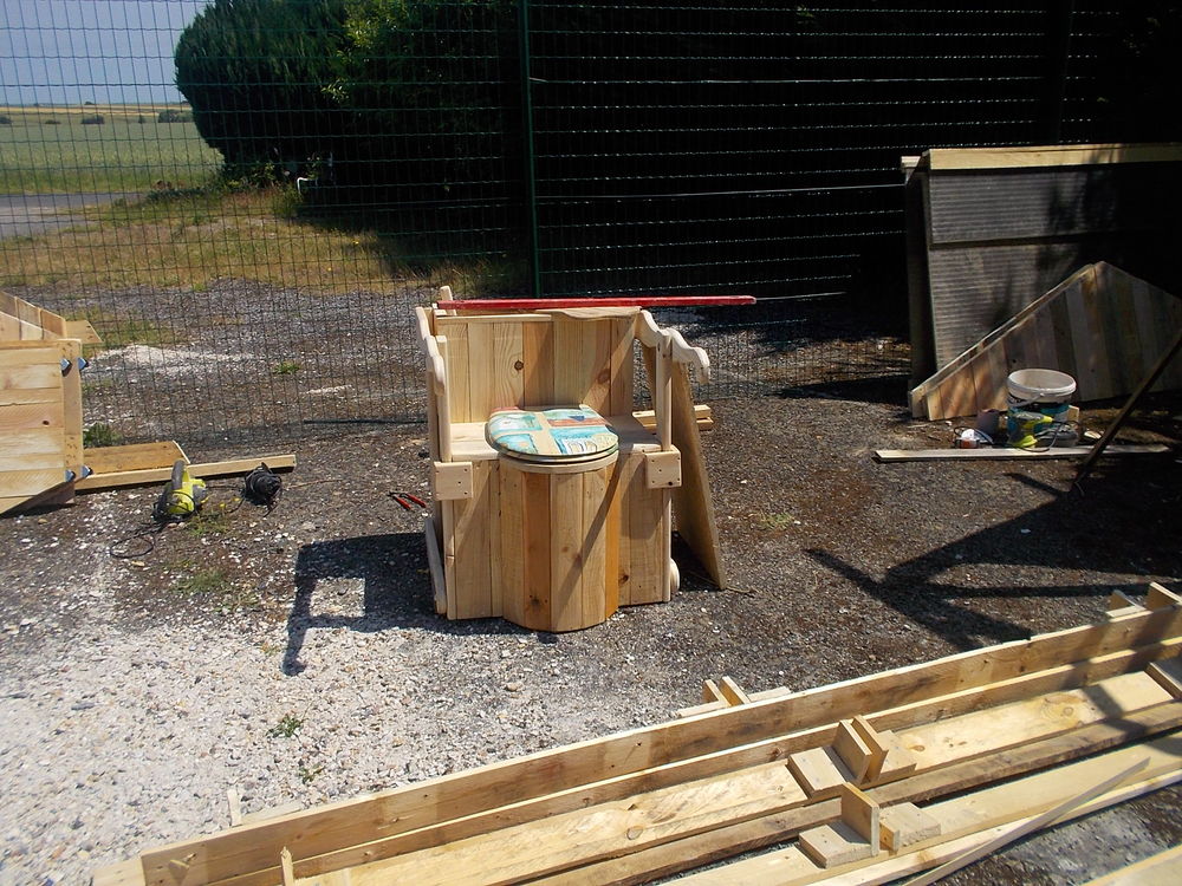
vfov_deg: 48.2
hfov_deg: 61.7
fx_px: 990
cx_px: 591
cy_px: 443
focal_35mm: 29
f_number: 3.3
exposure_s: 1/1250
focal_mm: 4.1
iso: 80
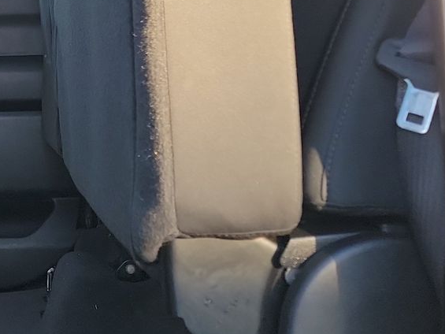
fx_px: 874
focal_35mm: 68
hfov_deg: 25.5
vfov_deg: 20.9
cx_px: -93
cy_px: -6
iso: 99
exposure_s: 1/119
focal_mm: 6.7
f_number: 1.8
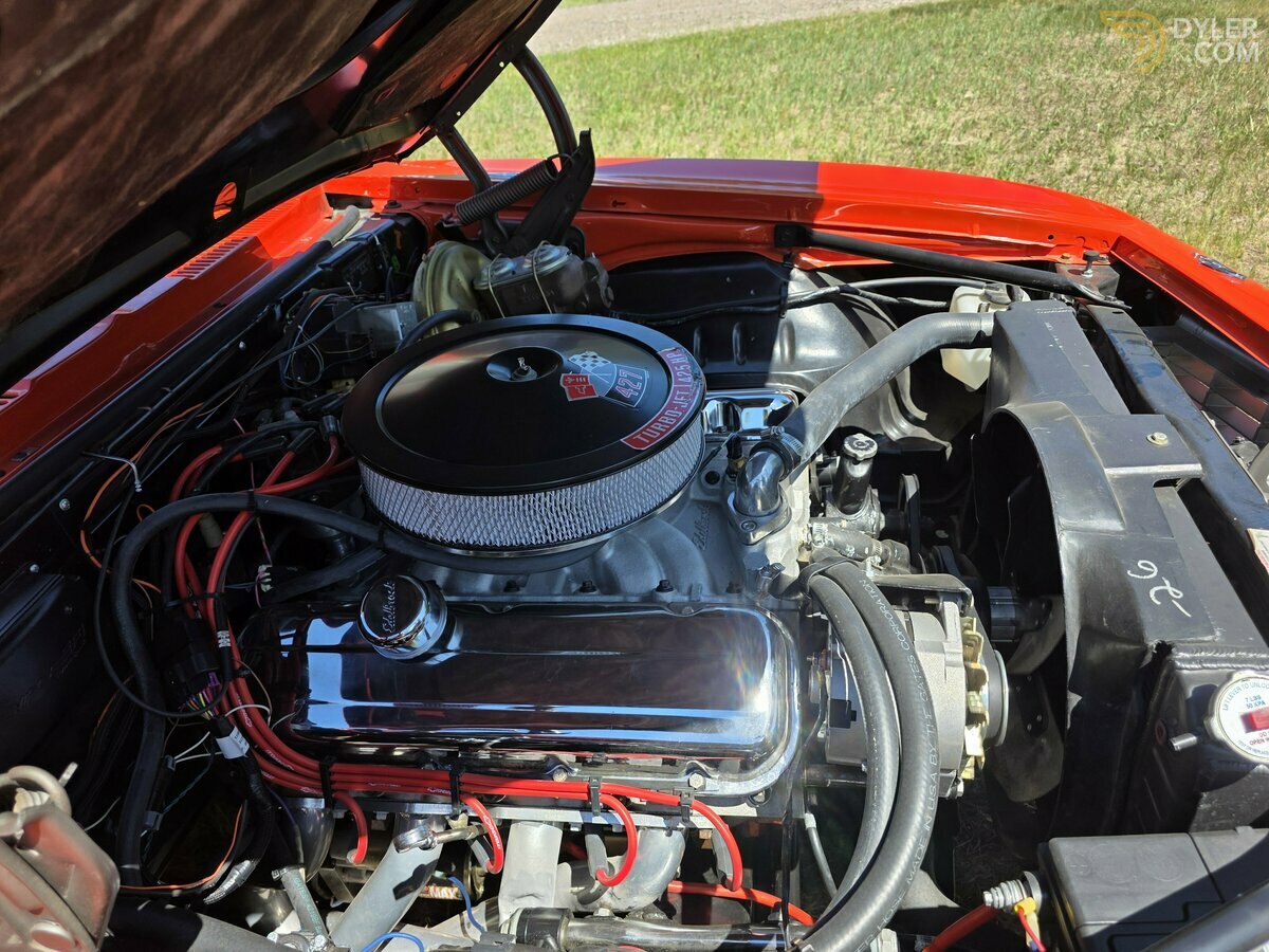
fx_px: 843
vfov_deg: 58.9
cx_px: 634
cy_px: 476
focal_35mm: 23
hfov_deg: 73.9
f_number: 1.7
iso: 80
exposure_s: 1/2937
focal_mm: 6.3
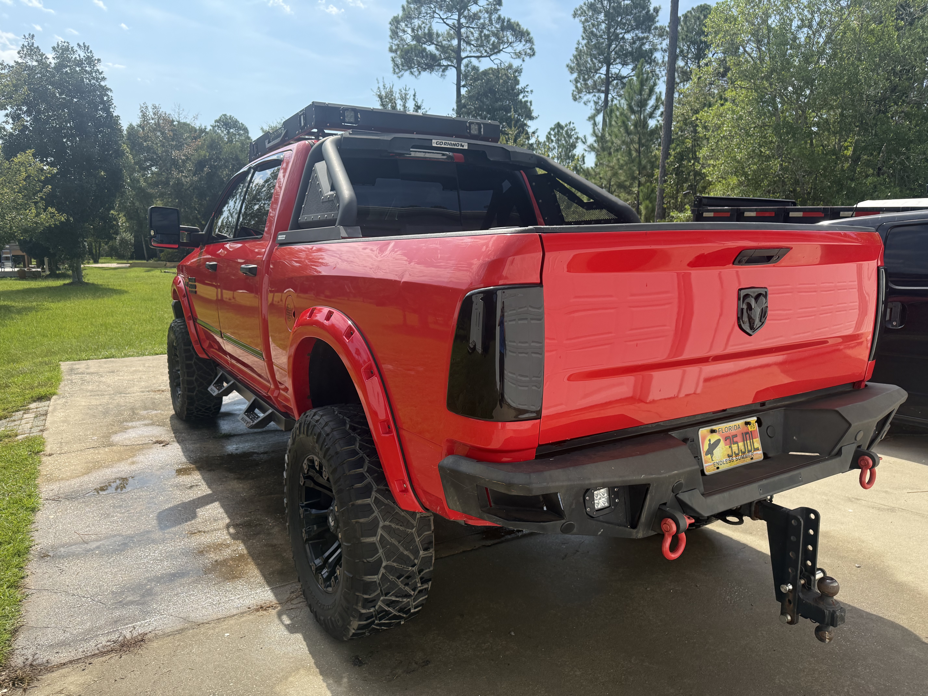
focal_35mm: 24
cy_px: 348
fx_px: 643
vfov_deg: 56.8
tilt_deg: -8.1
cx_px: 464
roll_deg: +0.8
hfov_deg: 71.6
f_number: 1.78
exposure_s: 1/3953
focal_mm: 6.76
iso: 100
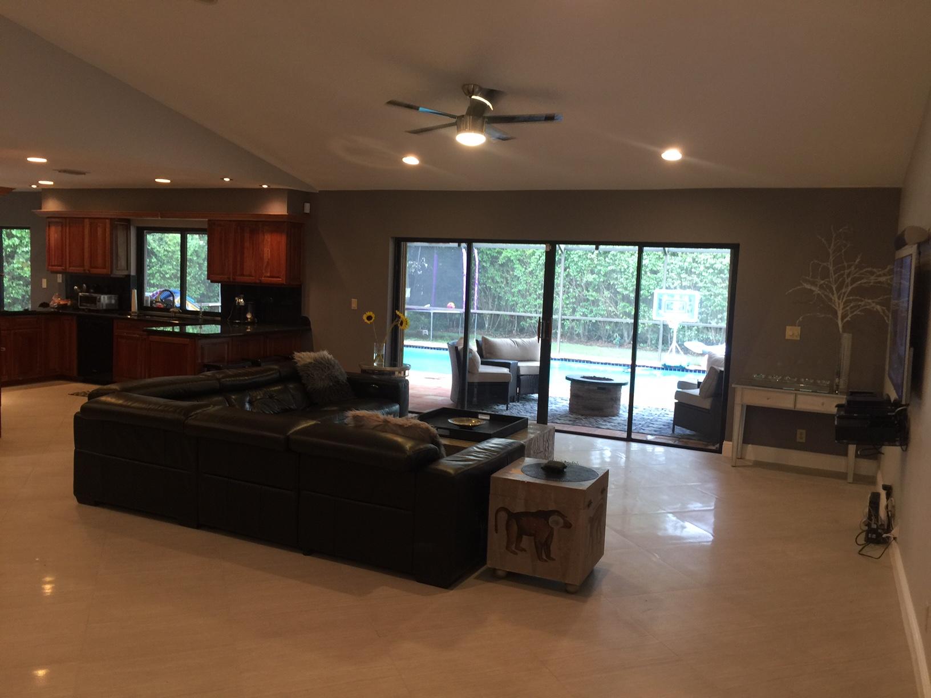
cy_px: 349
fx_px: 780
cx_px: 466
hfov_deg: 61.7
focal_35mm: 29
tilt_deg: -7.1
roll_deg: -3.1
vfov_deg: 48.2
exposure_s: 1/15
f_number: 2.2
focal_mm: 4.15
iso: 40
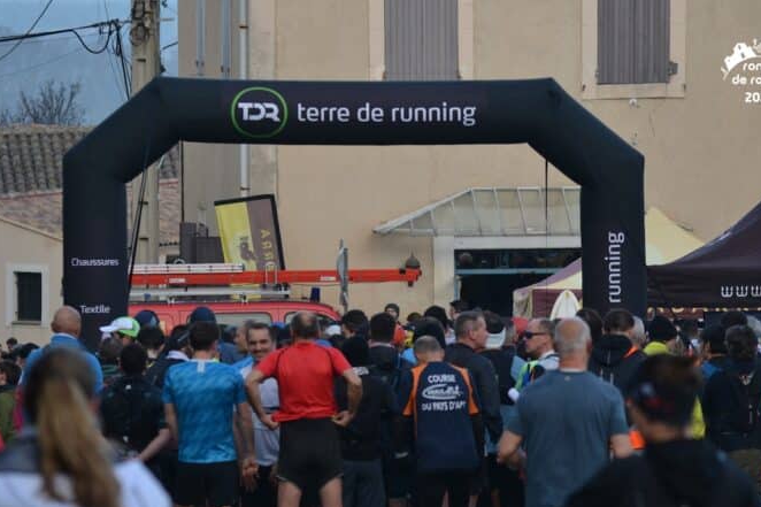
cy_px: 293
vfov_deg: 5.3
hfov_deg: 7.9
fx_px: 5516
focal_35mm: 261
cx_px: 380
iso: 400
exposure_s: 1/640
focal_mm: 150
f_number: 5
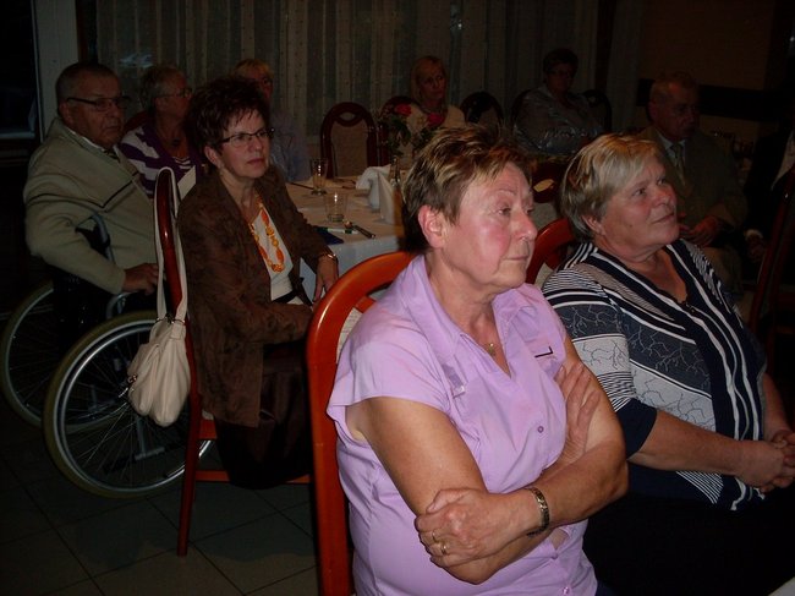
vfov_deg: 37.7
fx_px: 872
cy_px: 298
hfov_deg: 49.0
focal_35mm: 38
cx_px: 398
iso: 100
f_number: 2.8
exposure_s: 1/45
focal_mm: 6.3
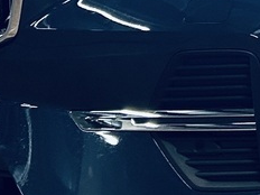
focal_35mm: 179
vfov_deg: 7.9
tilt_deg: +2.1
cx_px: 504
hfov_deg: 10.3
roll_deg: -0.3
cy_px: -214
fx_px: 1344
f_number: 1.5
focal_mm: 5.7
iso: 100
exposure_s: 1/100
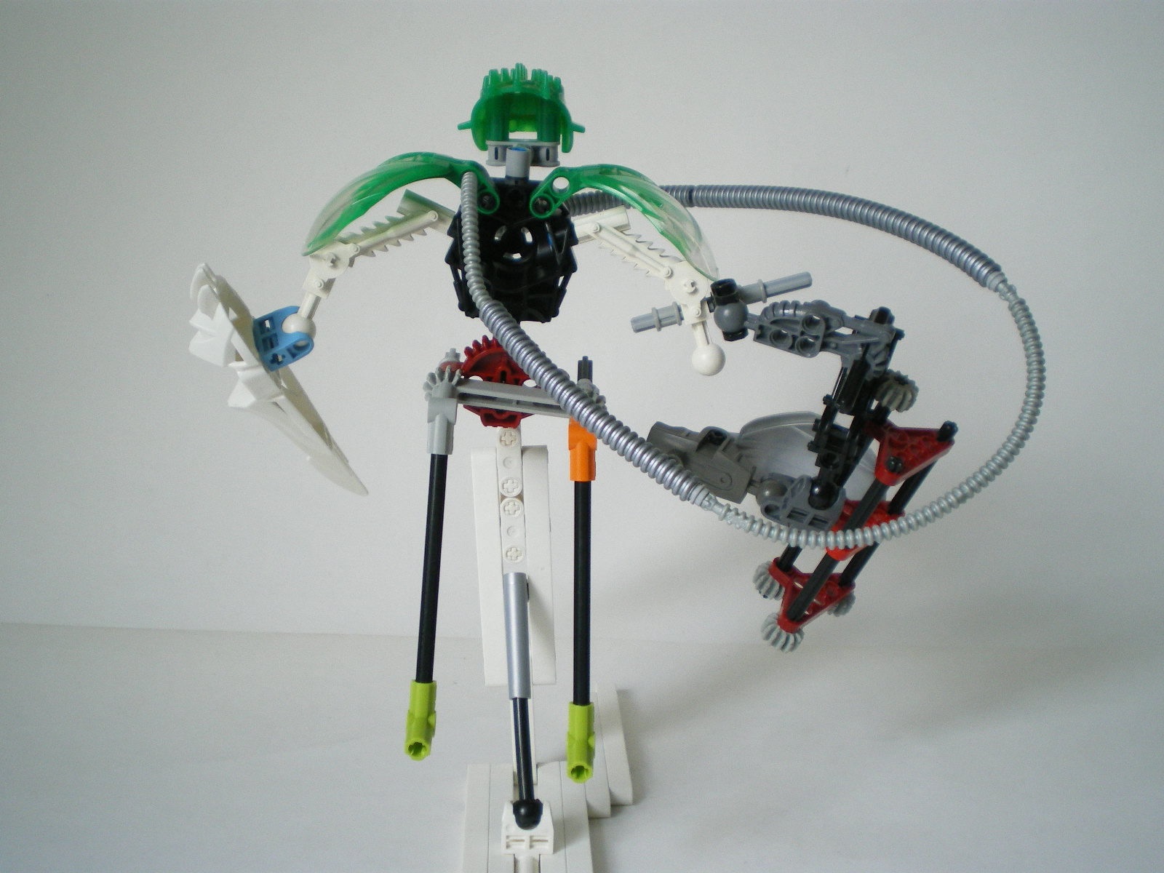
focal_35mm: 42
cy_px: 436
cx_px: 582
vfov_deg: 34.3
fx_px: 1412
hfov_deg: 44.8
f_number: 3.5
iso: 200
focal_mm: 7.4
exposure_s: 1/50
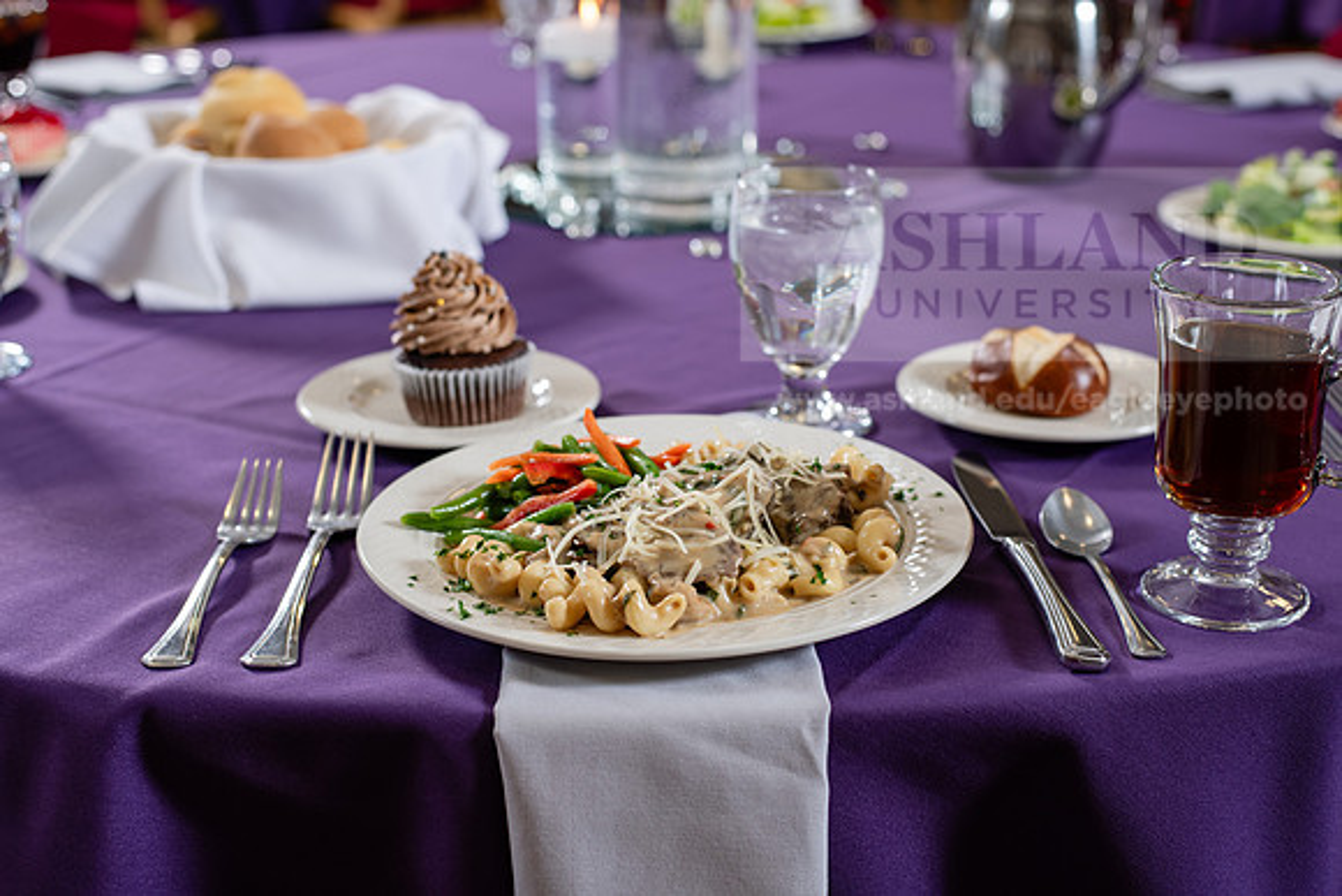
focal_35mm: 50
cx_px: 671
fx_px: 1864
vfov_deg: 27.0
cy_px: 448
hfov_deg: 39.6
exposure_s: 1/200
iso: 320
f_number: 4
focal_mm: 50
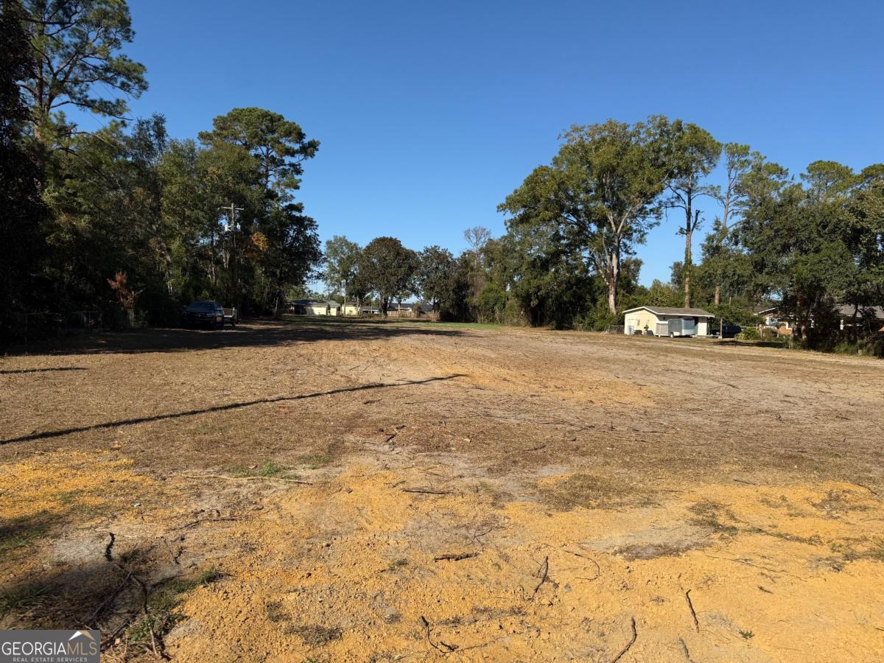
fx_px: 613
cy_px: 332
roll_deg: -2.1
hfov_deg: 71.6
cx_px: 442
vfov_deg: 56.8
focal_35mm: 24
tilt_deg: -0.1
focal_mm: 6.76
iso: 80
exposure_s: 1/4405
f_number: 1.78
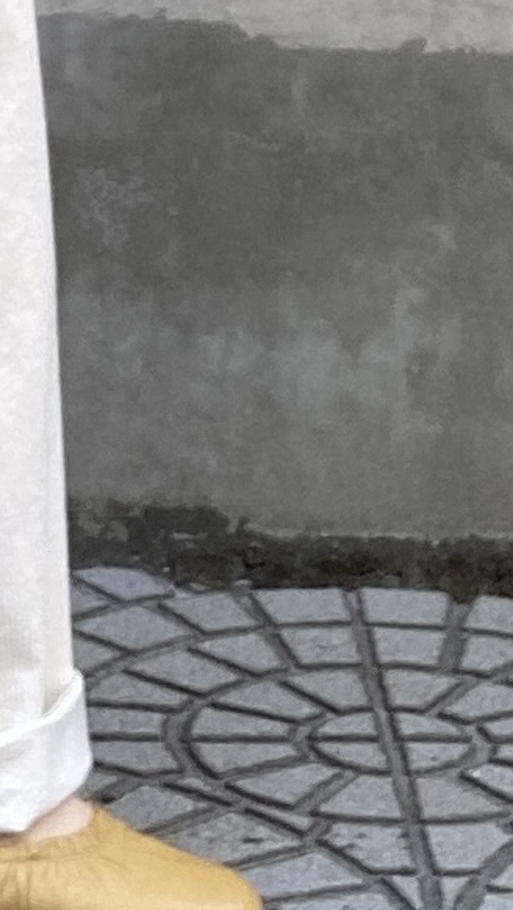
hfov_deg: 10.0
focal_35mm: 118
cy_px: -469
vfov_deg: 16.5
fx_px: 2849
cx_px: -242
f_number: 2.2
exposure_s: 1/121
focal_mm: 2.87
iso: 32
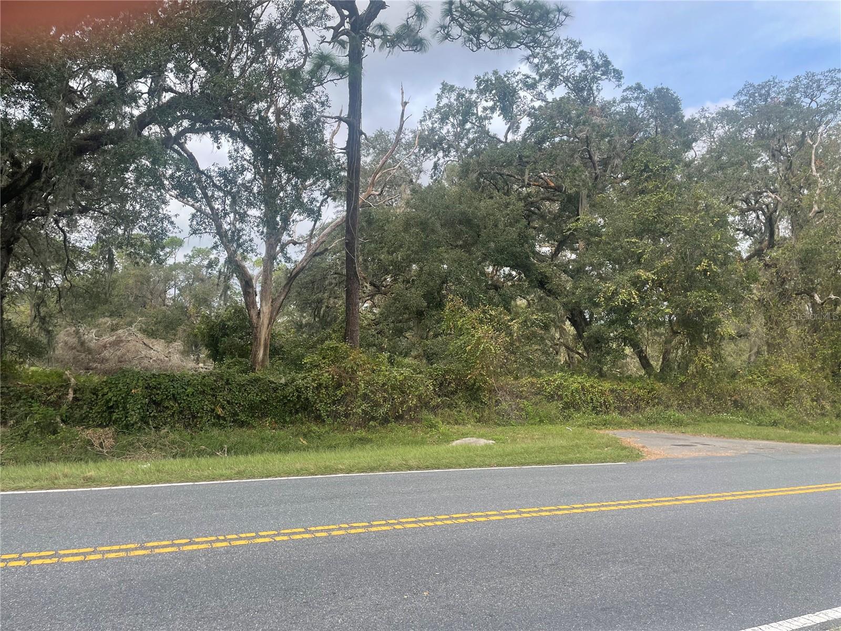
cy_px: 316
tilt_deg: +5.2
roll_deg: -1.9
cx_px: 420
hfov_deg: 67.3
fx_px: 632
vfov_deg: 53.1
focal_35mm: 26
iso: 32
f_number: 1.6
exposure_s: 1/1350
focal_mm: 4.2
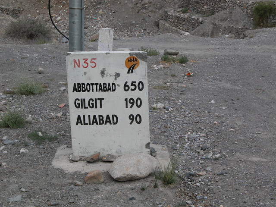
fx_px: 622
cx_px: 138
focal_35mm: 78
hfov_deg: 25.0
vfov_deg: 18.9
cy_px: 104
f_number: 5.4
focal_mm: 19.9
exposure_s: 1/218
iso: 100
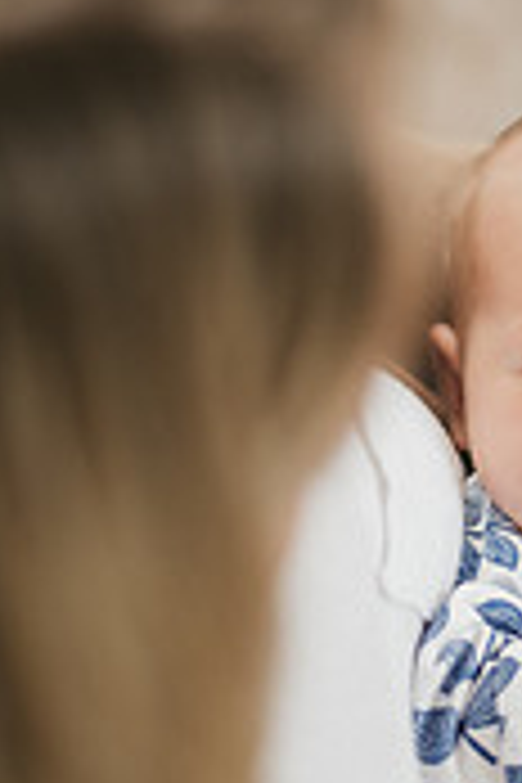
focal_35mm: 129
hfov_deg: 10.5
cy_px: 292
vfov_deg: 15.9
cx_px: 558
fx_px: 2806
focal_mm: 50
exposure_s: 1/160
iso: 320
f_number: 1.8
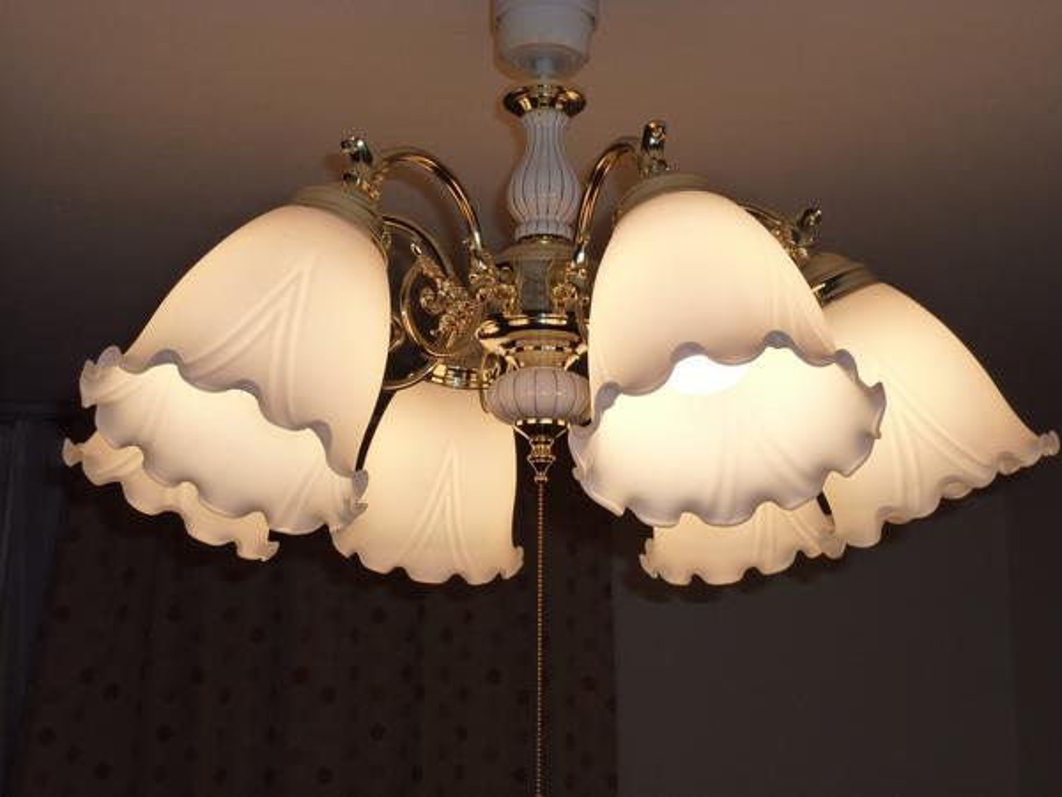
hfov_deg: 42.1
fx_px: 1381
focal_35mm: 45
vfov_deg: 32.2
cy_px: 398
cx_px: 531
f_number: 4.2
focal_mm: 8.1
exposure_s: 1/160
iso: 125
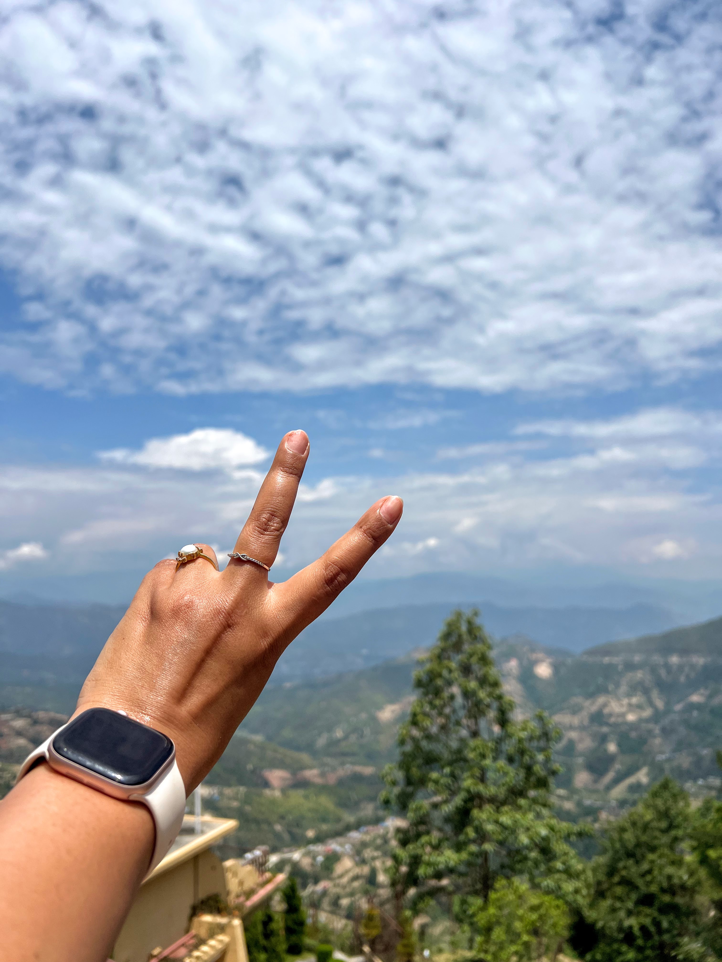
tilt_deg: +7.6
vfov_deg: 67.3
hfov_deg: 53.1
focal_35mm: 26
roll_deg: +0.0
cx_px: 361
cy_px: 481
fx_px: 723
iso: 50
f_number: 1.5
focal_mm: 5.7
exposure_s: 1/10309
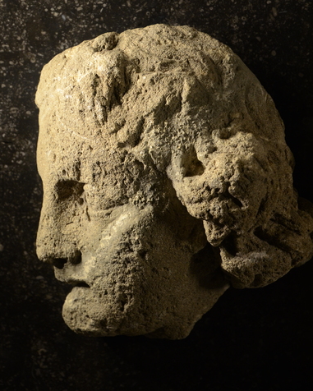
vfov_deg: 19.6
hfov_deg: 15.7
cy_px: 176
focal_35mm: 98
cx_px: 137
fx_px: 1134
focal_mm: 50
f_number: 4.8
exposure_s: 1/100
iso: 1000
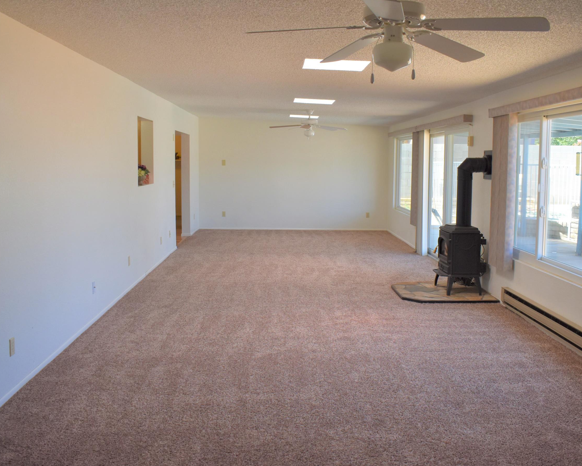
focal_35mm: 34
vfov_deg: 43.3
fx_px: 586
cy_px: 213
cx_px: 291
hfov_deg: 52.8
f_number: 5
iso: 400
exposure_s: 1/250
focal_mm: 18
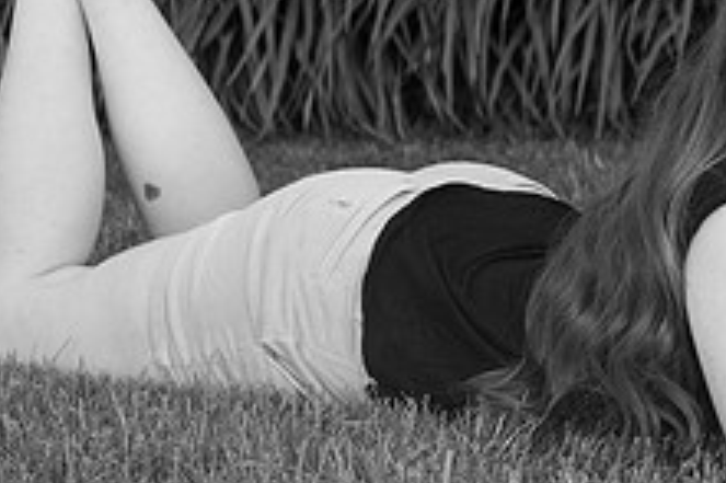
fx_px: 3708
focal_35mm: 184
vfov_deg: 7.4
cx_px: 667
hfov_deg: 11.1
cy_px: -15
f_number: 7.1
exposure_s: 1/200
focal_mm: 70
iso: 400
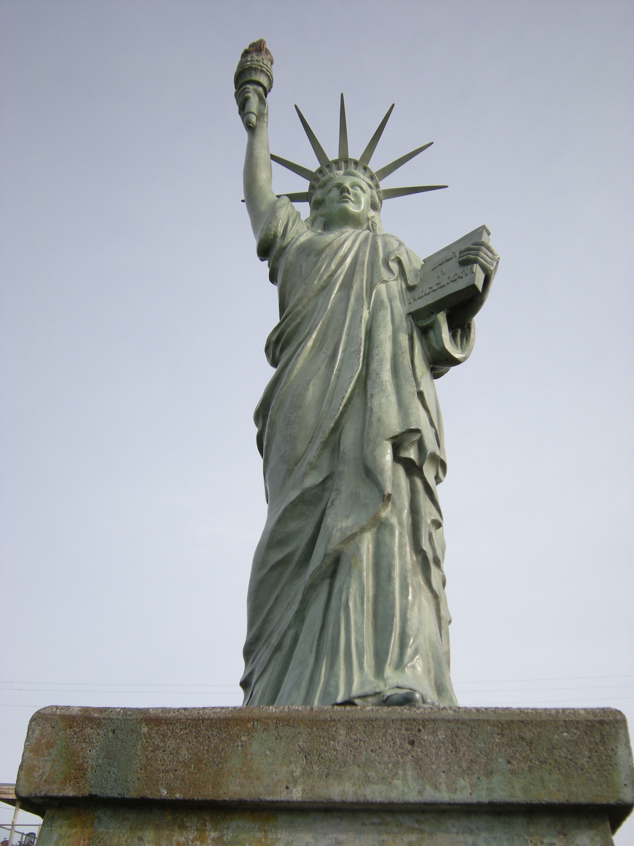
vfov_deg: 49.0
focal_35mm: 38
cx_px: 317
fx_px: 928
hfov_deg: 37.7
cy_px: 423
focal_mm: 6.3
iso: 64
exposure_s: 1/591
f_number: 3.2
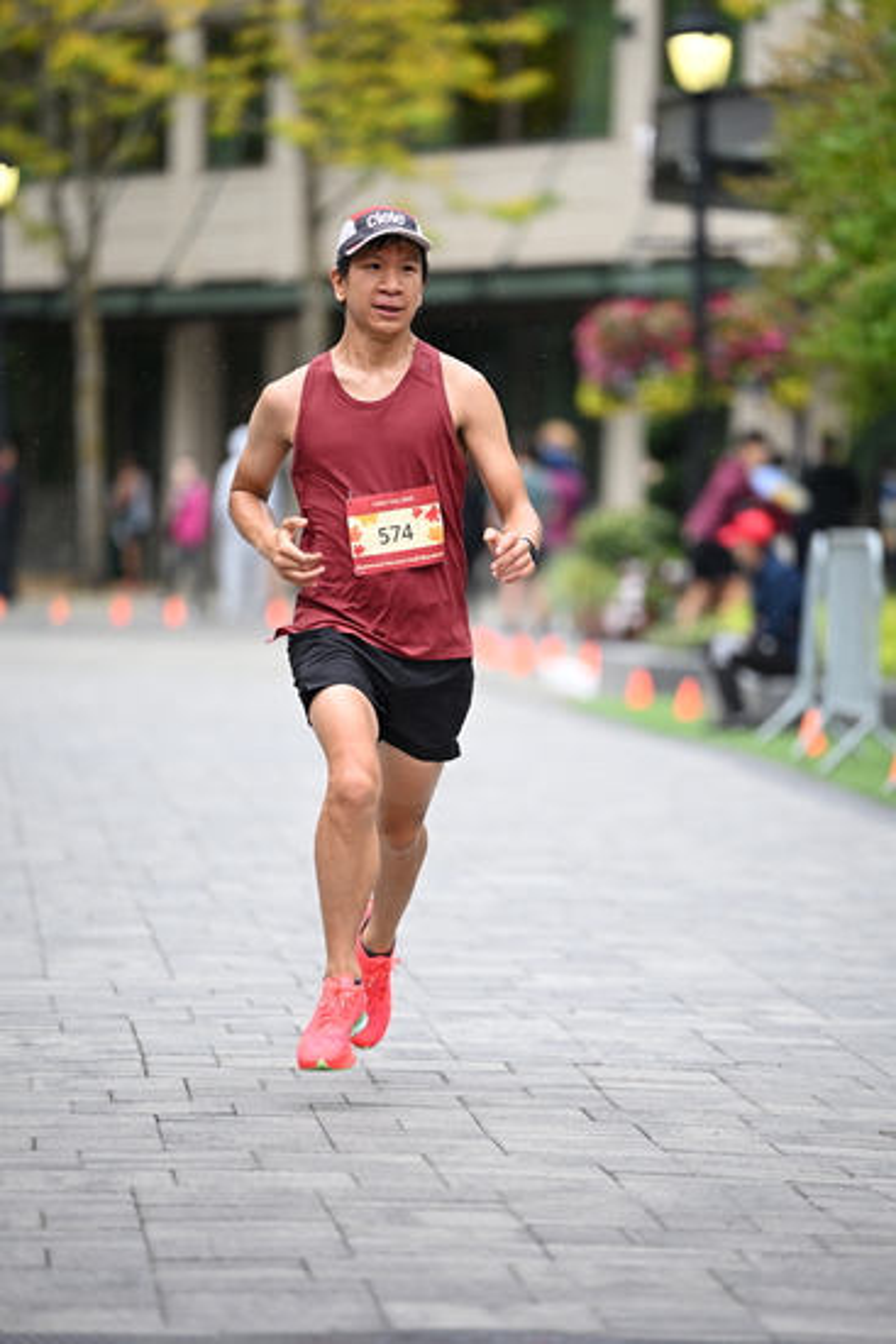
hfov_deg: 6.9
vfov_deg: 10.3
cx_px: 448
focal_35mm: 200
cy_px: 672
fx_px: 7461
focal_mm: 200
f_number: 2.8
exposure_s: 1/1600
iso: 1250
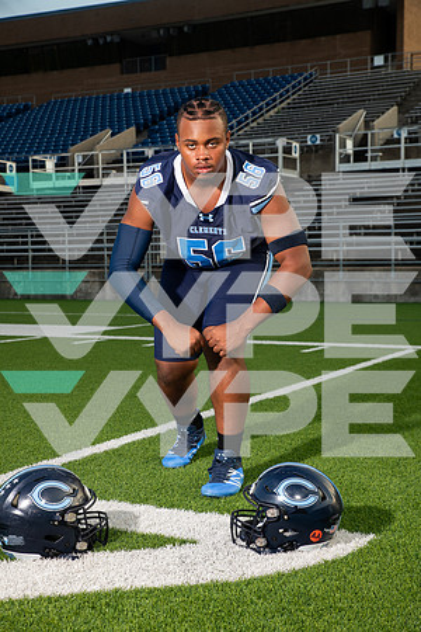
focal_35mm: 55
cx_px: 210
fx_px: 965
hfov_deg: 24.6
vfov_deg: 36.2
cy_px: 316
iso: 200
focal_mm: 55
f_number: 7.1
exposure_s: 1/320
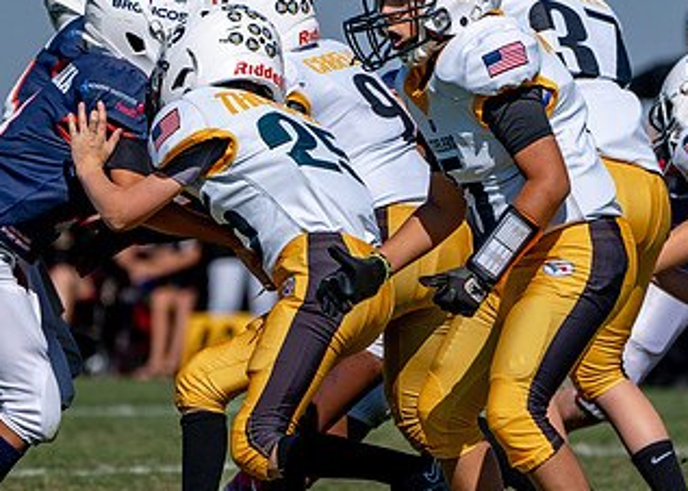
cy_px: 217
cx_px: 177
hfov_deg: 3.7
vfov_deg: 2.6
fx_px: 10779
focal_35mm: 552
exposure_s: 1/1600
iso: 125
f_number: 5.6
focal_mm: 253
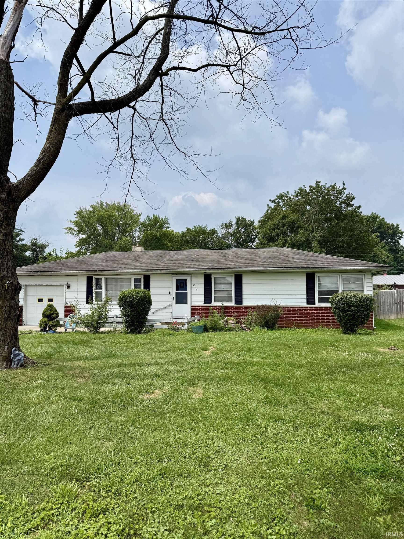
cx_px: 202
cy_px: 270
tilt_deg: +4.1
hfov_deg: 56.8
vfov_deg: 71.6
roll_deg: +0.2
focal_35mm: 24
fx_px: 373
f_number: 1.78
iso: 80
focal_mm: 6.76
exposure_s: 1/6711
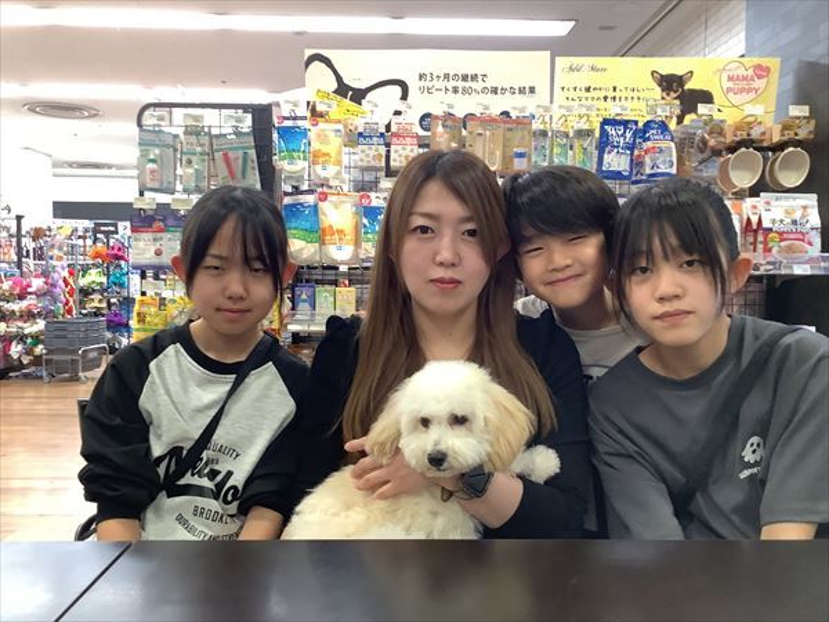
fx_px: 742
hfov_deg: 58.4
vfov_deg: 45.4
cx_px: 414
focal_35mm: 31
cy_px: 311
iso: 160
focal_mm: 3.3
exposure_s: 1/60
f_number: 2.4
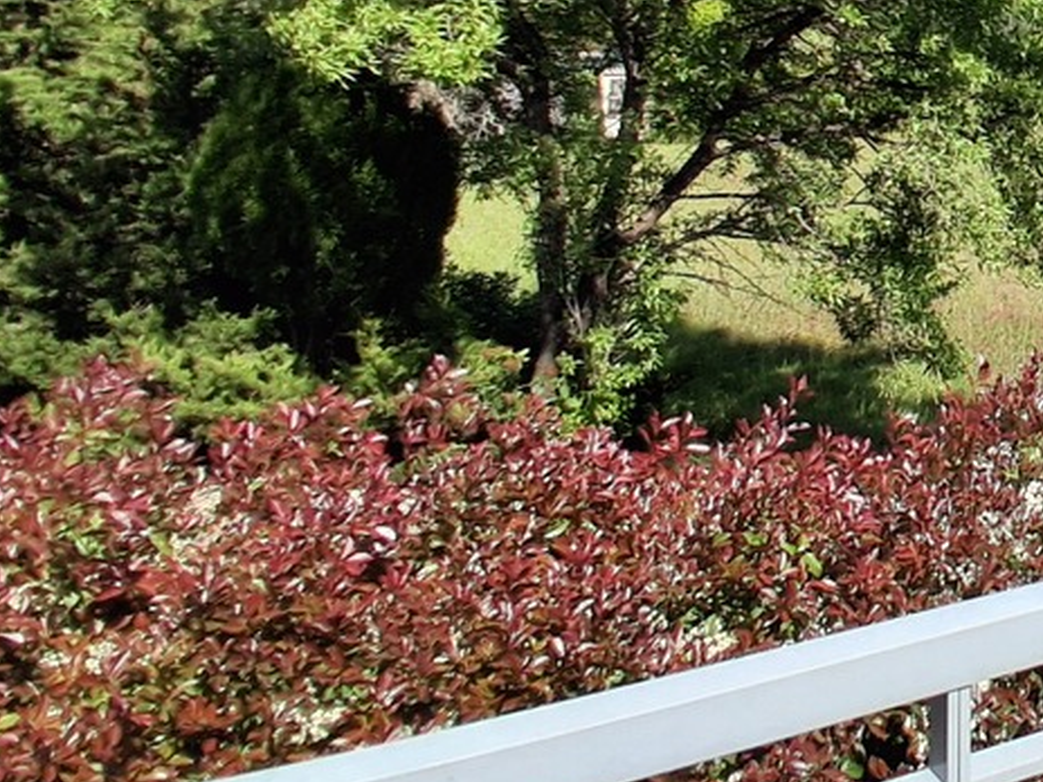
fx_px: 1326
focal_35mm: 44
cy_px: 56
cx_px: 1155
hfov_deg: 36.2
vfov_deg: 31.1
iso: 50
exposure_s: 1/1307
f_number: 2.2
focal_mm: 1.4
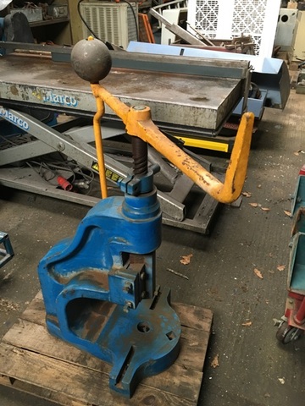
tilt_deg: -33.3
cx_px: 152
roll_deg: -0.7
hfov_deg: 48.2
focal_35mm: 29
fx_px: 341
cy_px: 203
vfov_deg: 61.7
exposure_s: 1/33
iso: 160
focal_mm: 4.15
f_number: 2.2
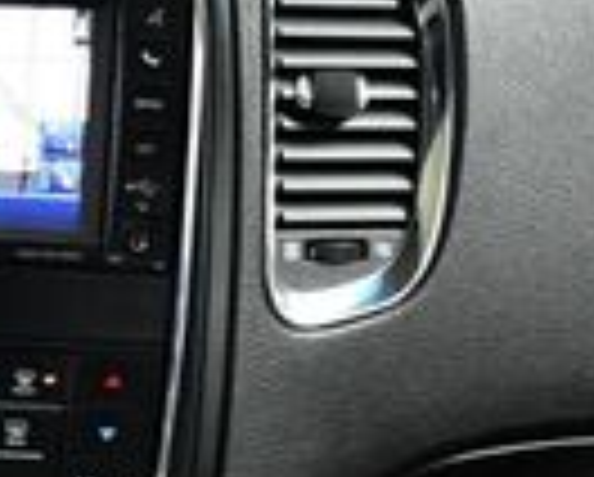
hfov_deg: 10.5
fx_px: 2887
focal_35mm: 164
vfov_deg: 9.4
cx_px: -724
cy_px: 490
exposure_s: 1/60
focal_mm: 18
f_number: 3.5
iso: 3200
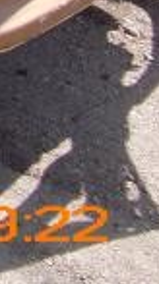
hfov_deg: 4.9
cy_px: -292
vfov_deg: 9.4
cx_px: -562
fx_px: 1614
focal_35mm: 214
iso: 80
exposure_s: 1/500
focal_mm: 6.3
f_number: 3.1
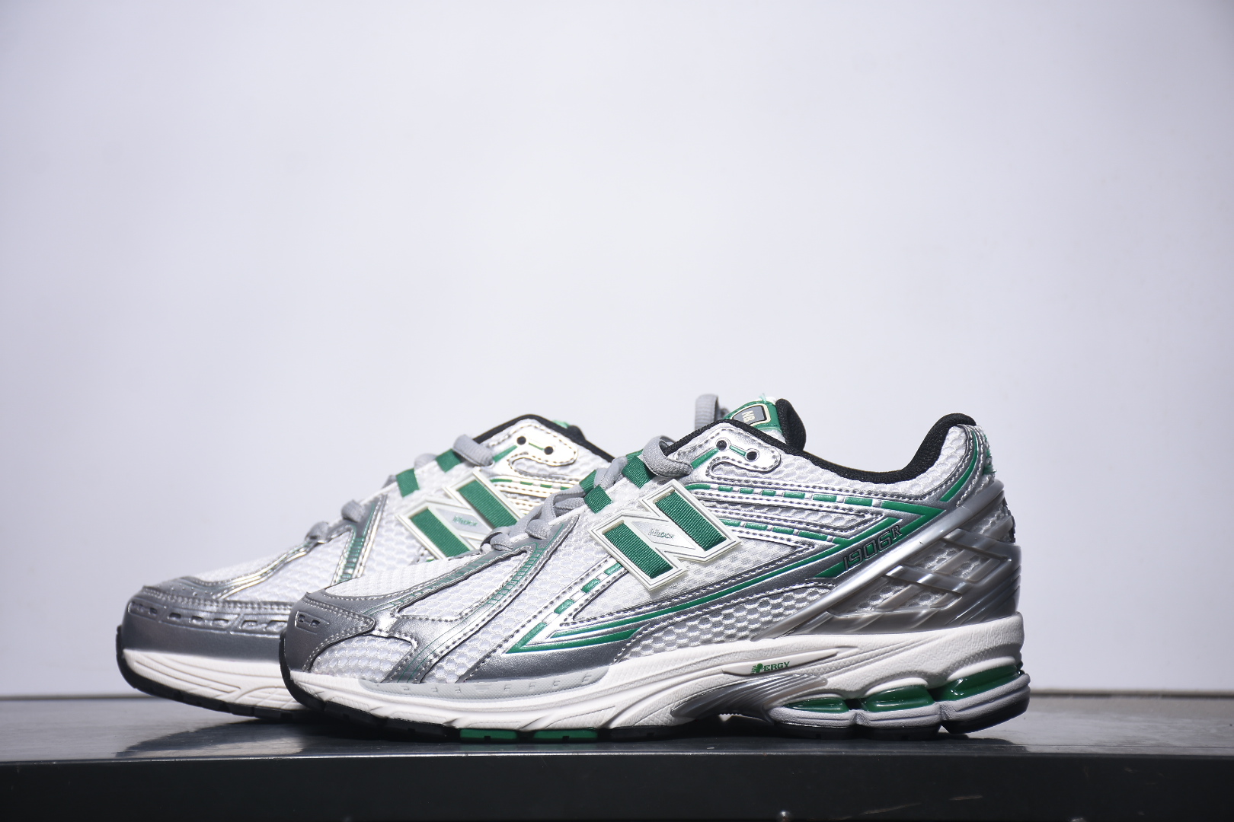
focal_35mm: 84
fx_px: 2879
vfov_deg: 16.3
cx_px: 617
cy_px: 411
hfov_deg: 24.2
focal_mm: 56
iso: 100
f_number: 5.6
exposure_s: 1/20
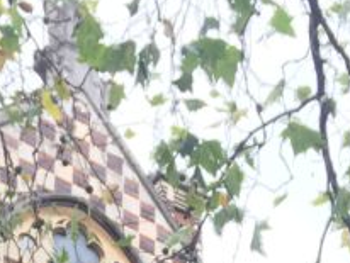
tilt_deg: +23.2
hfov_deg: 13.7
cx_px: 180
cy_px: 723
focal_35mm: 144
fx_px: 1458
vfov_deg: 8.9
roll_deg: +0.4
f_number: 2.2
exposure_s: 1/120
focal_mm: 4.15
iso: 40
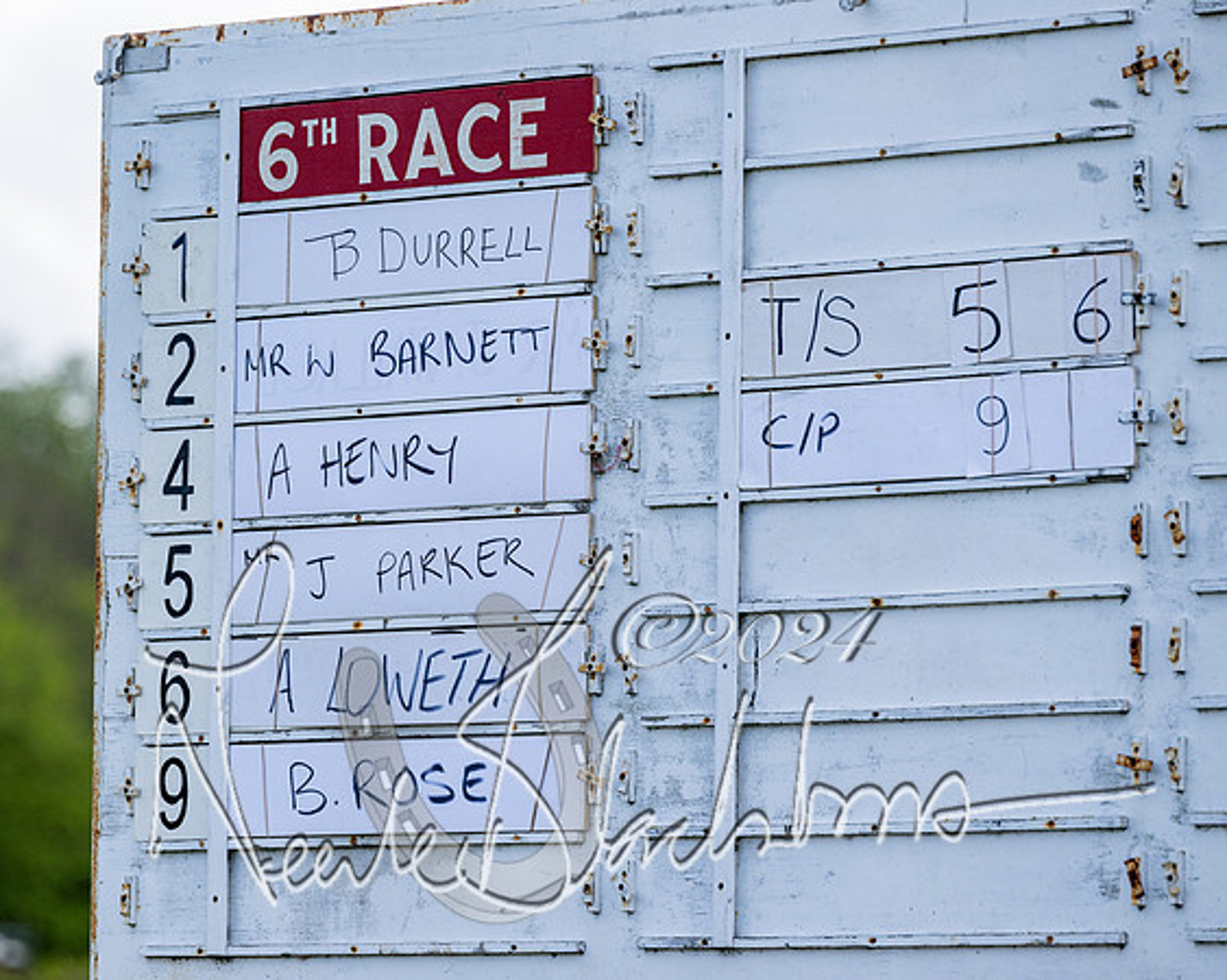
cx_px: 481
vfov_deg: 6.7
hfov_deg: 8.3
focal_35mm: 232
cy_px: 493
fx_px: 8412
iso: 400
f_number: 5
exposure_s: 1/2500
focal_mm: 200
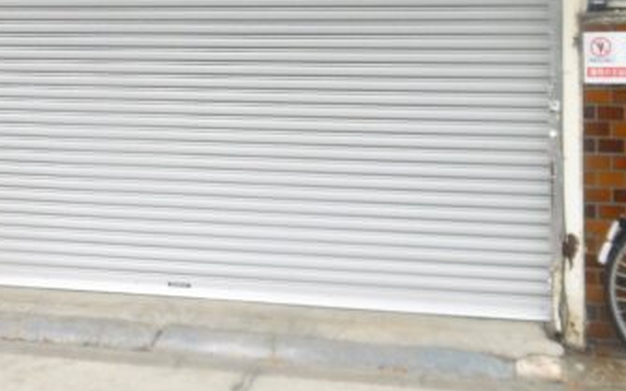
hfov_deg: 35.4
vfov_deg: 21.5
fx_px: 972
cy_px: -41
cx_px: 213
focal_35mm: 57
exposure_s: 1/400
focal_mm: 4.5
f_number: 3.2
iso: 80
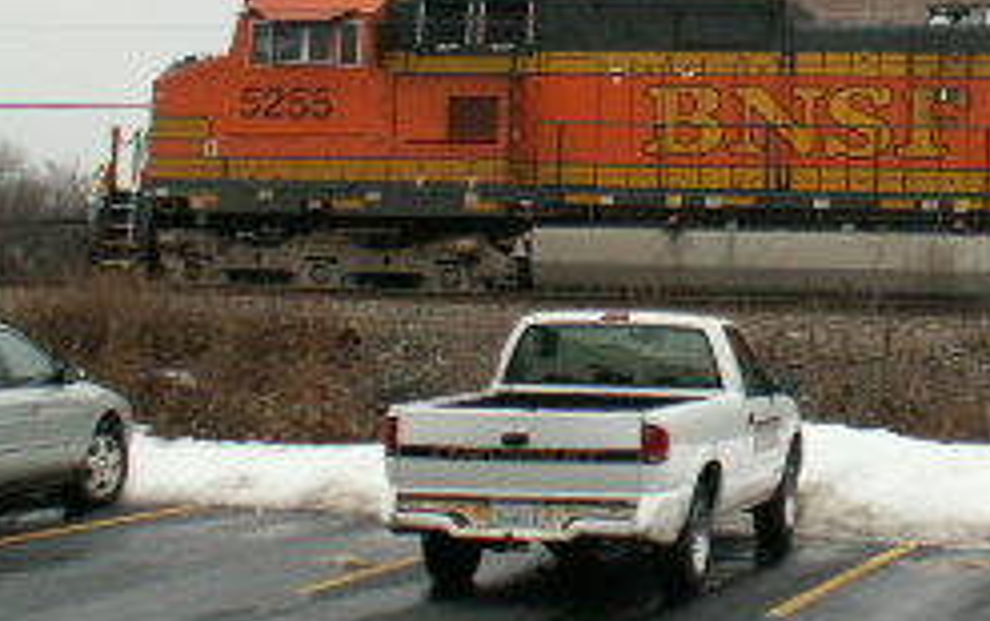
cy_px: 148
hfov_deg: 20.7
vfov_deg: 13.6
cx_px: 1054
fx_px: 2593
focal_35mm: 96
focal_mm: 5.86
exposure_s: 1/320
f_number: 2.8
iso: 80
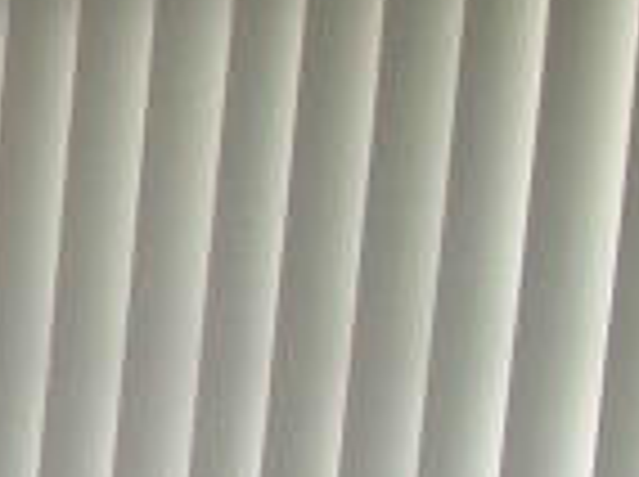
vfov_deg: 5.8
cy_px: 1656
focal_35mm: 231
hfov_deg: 7.6
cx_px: -1251
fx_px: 4257
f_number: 2.9
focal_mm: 5.7
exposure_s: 1/30
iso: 80
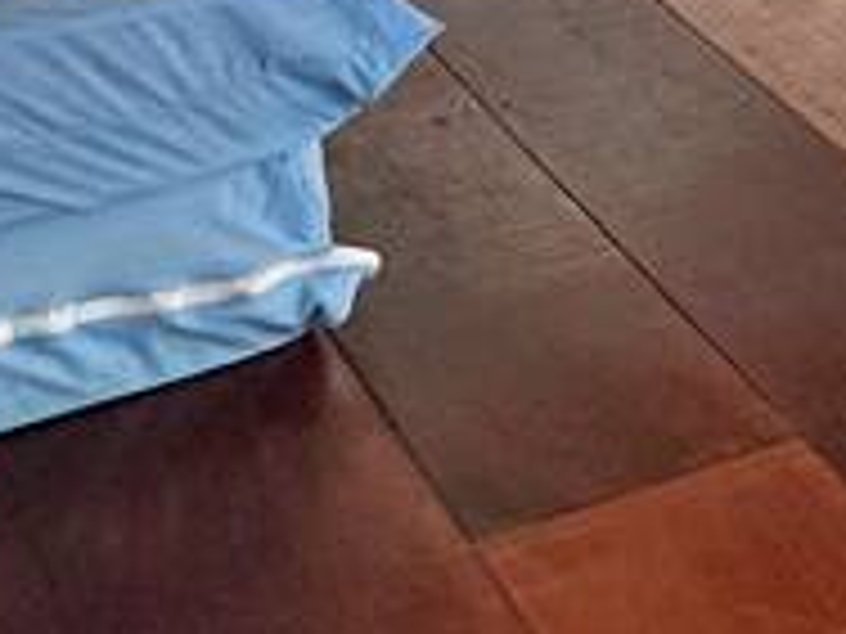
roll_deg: -2.0
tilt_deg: +0.3
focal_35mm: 107
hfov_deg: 14.1
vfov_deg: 11.2
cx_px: 1886
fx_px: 2615
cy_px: -949
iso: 64
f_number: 2.2
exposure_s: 1/120
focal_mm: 2.22
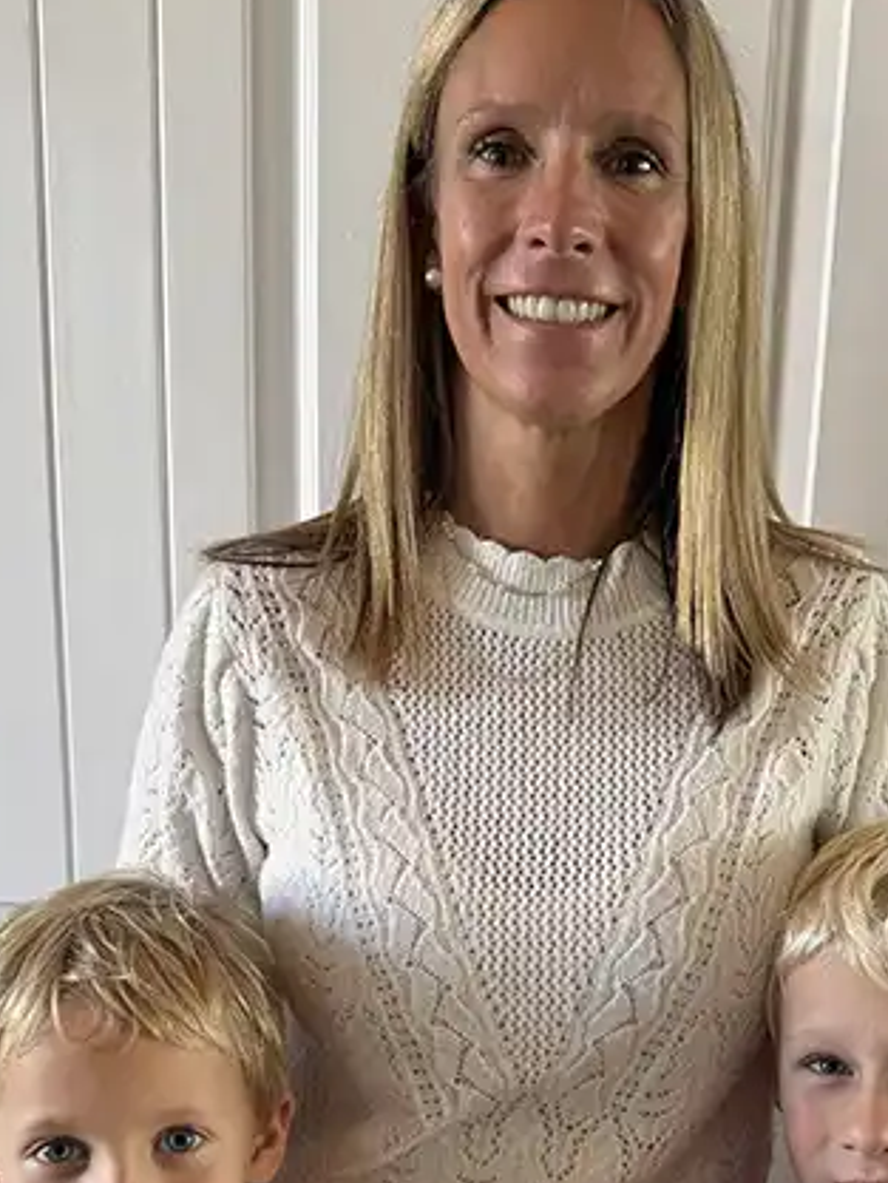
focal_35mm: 46
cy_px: 942
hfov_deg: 31.5
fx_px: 1573
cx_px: 514
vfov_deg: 39.6
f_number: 1.78
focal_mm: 6.76
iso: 200
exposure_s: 1/60
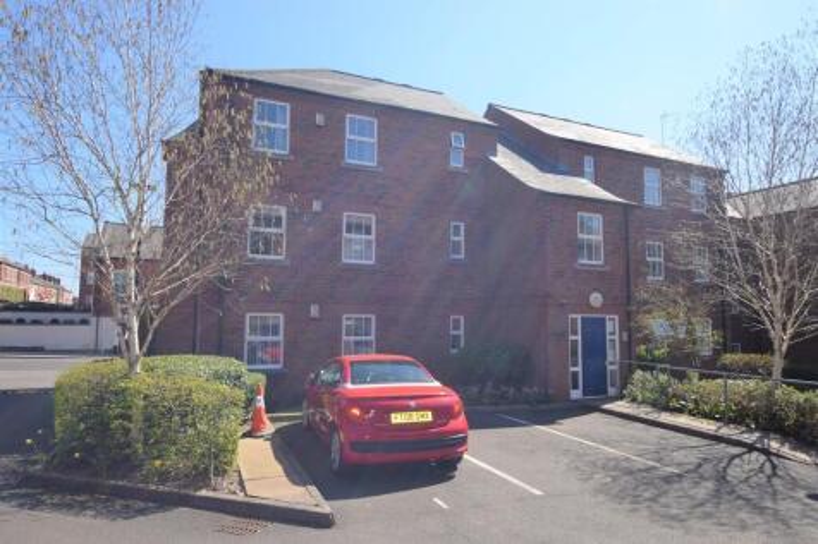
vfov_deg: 59.5
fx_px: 477
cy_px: 272
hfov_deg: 81.2
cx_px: 409
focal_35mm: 21
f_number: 7.1
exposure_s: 1/200
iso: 100
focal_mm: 14
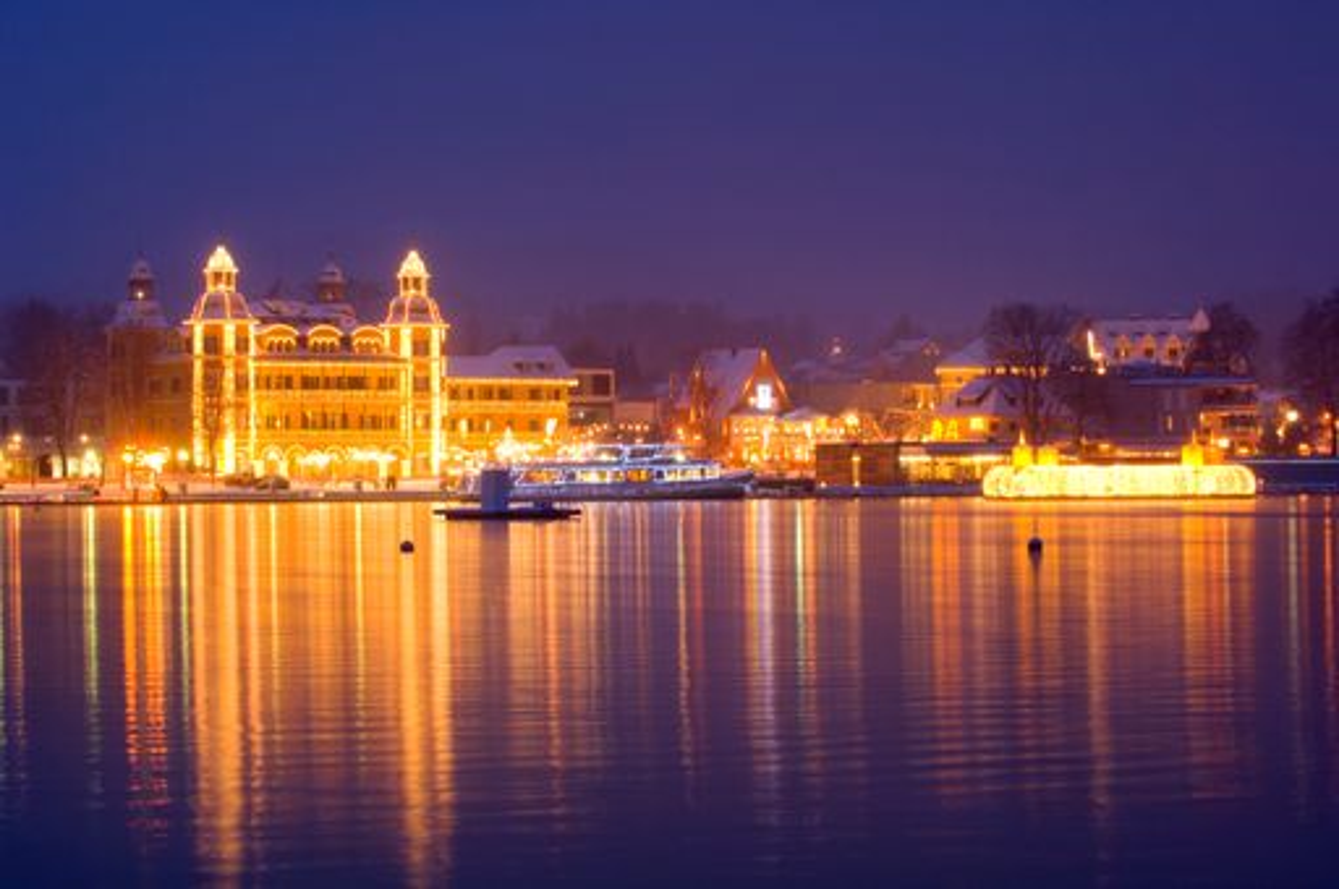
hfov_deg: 19.5
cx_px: 670
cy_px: 444
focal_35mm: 105
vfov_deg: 13.0
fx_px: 3900
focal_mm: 70
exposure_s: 10
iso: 100
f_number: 8
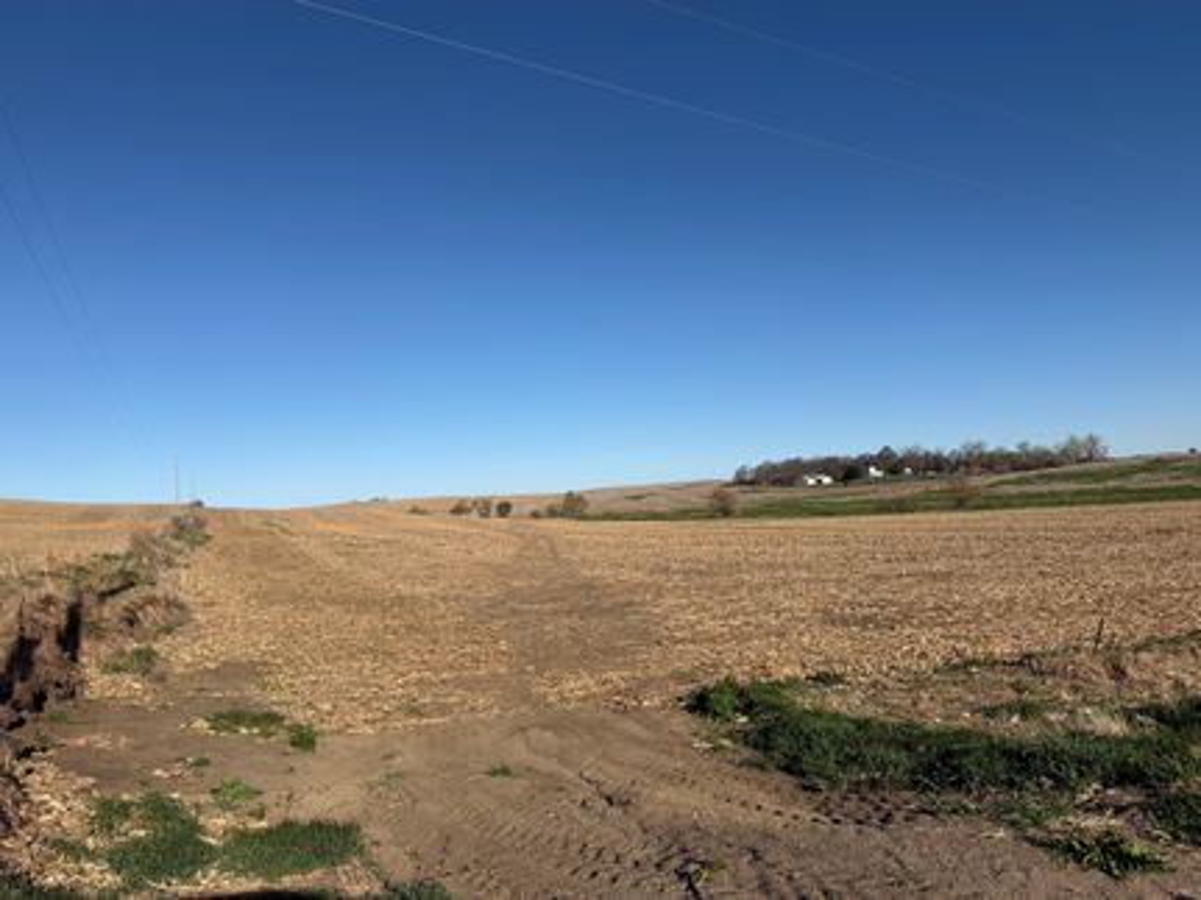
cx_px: 600
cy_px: 450
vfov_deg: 56.8
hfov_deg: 71.6
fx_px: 832
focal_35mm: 24
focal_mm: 6.76
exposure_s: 1/8130
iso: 80
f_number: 1.78
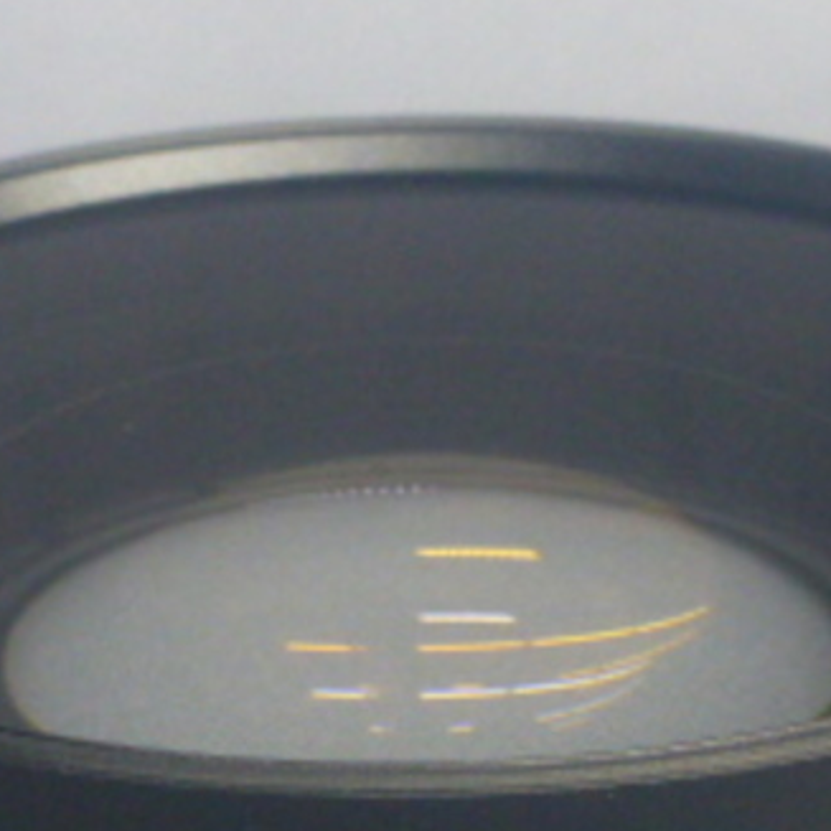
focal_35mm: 188
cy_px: 803
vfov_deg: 9.3
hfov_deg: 9.3
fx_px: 5106
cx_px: 389
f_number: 4.7
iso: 400
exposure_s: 1/15
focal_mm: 10.3
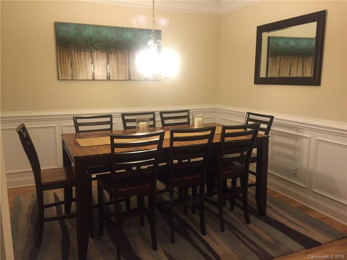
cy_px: 130
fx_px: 291
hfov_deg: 61.7
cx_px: 174
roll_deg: +0.1
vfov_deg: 48.2
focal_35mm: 29
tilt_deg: -10.4
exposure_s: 1/30
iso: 200
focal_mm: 4.15
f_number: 2.2
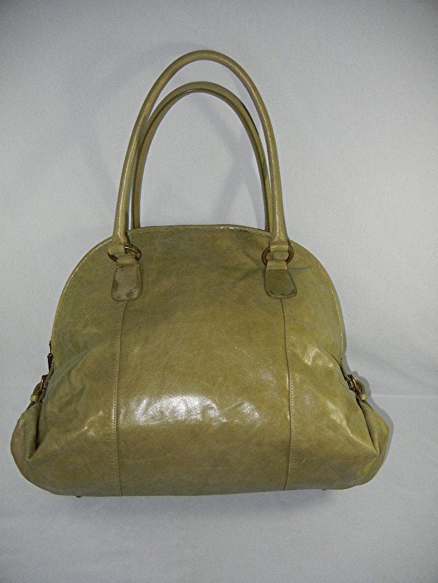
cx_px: 219
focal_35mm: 30
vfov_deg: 60.0
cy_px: 292
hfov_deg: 46.8
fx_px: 506
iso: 200
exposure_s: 1/30
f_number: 7
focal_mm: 5.4
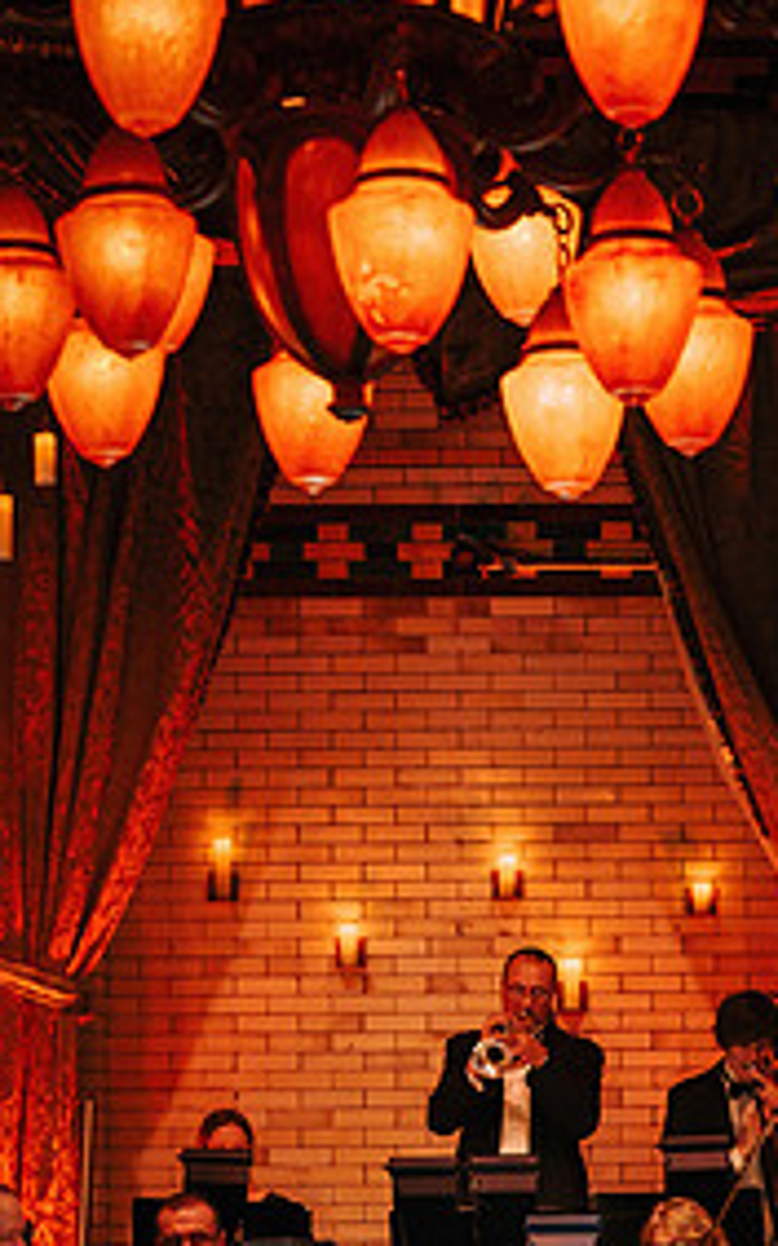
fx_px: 3871
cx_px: 535
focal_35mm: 114
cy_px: 976
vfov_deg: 18.1
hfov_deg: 11.5
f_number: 2.8
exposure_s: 1/80
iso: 1000
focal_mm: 70
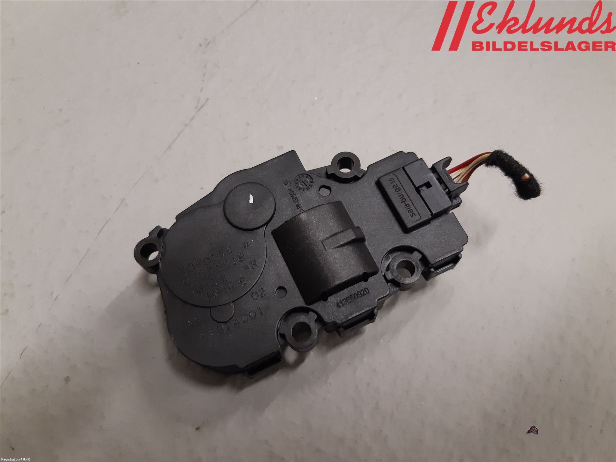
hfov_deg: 67.3
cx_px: 308
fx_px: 463
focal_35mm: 26
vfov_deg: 53.1
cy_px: 231
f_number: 1.7
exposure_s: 1/50
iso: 125
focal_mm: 3.93
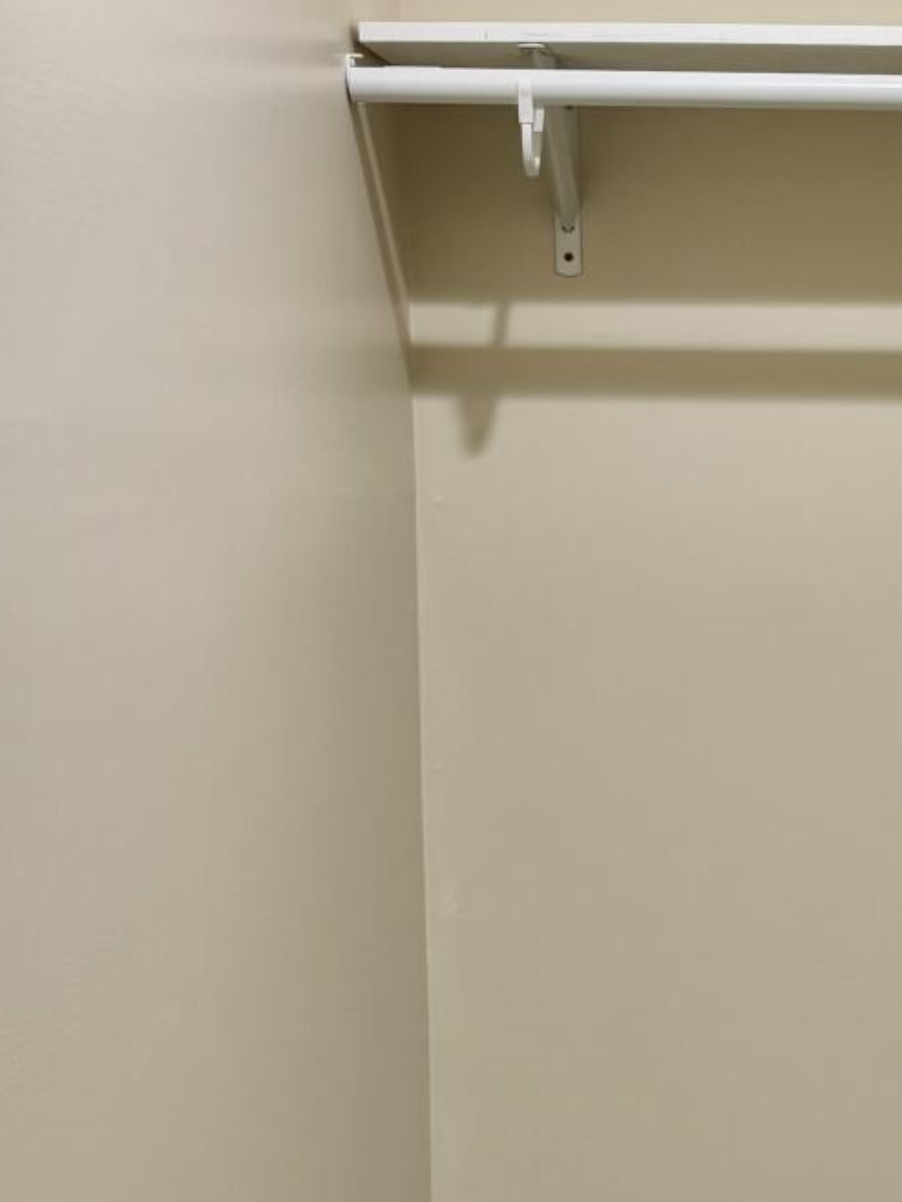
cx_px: 1026
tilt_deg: -9.4
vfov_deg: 24.4
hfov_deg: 17.9
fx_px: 2743
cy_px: 935
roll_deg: -0.8
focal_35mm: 79
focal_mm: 5.96
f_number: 1.6
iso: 80
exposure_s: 1/60
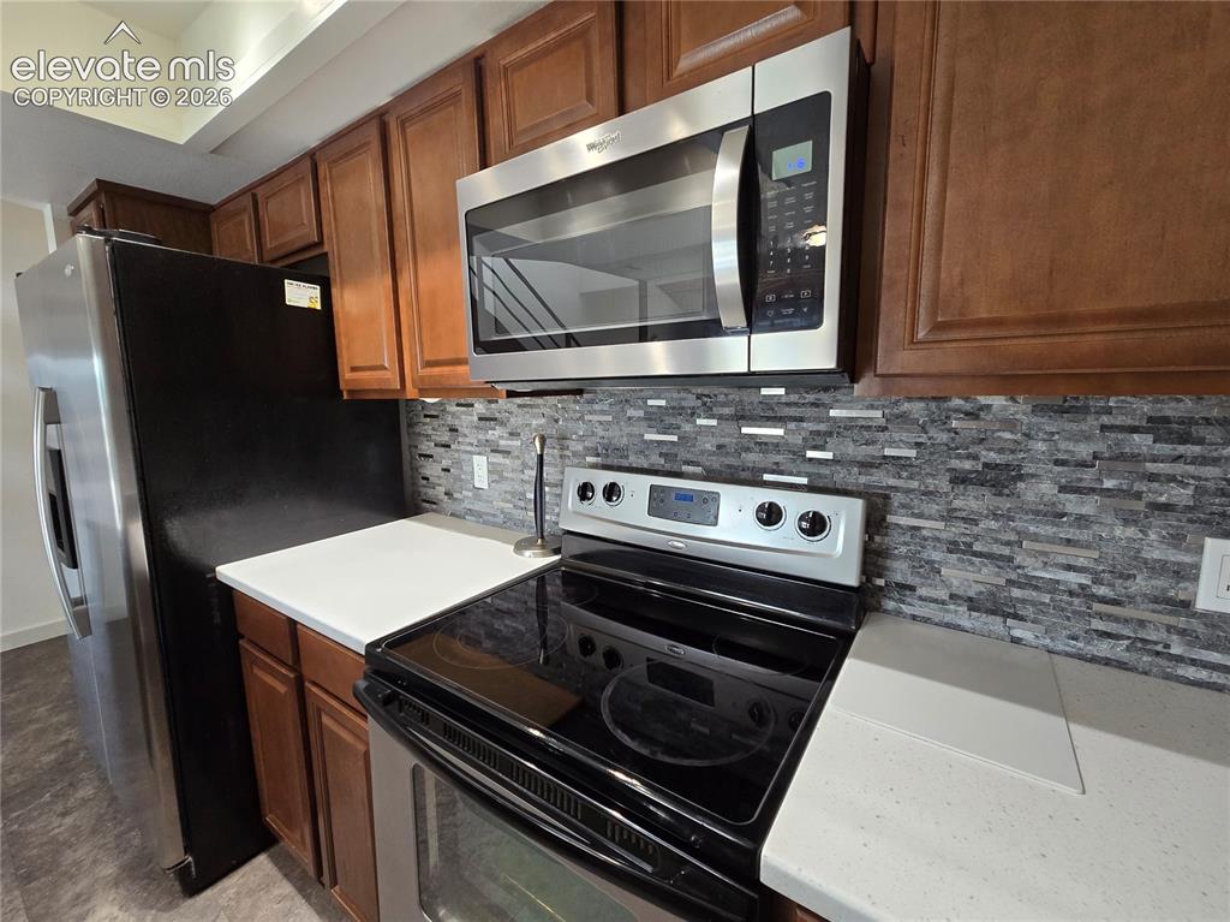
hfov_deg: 106.2
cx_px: 615
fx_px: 462
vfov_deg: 89.9
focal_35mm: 13
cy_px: 461
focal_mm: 2.2
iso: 250
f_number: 2.2
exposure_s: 1/60
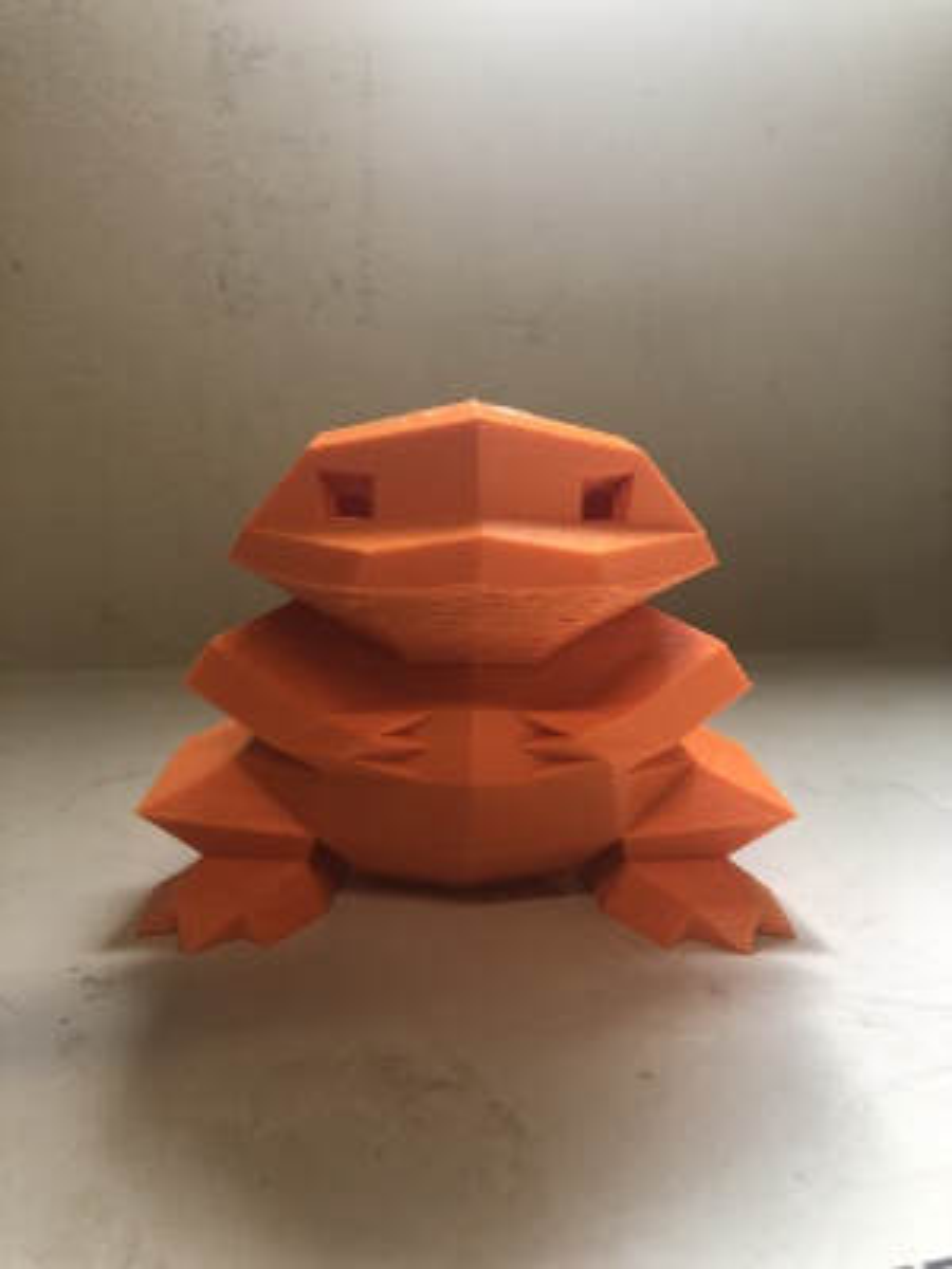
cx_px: 476
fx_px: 1063
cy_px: 634
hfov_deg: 48.2
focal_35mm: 29
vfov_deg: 61.7
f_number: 1.8
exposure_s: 1/40
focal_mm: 3.99
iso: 25
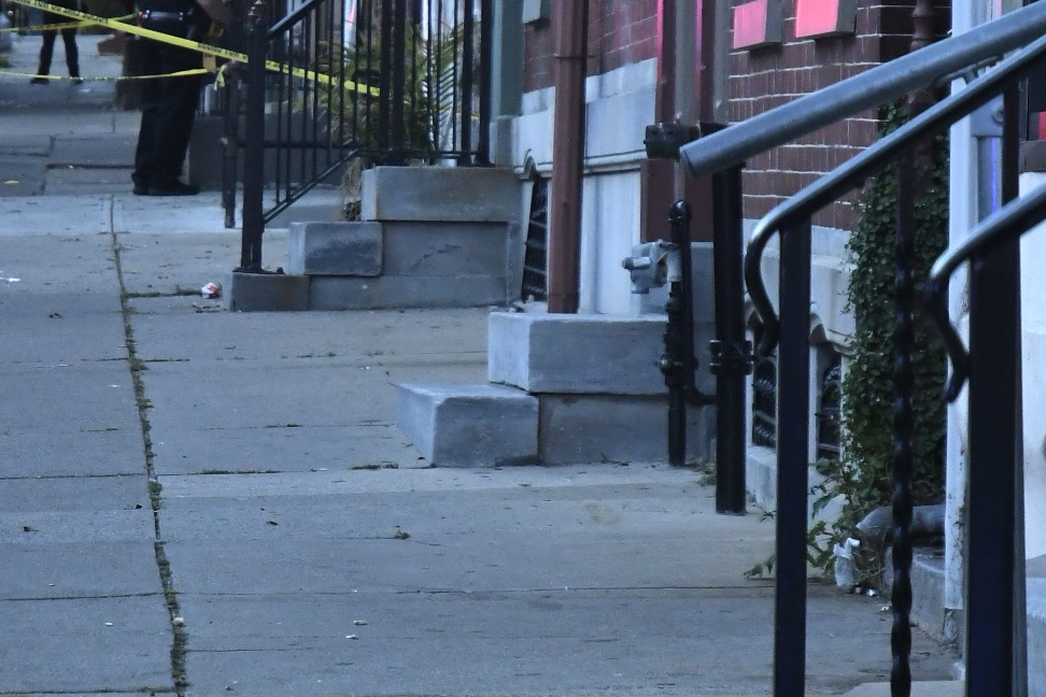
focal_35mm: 307
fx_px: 8919
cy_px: 72
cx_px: 179
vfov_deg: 4.5
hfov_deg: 6.7
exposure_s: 1/640
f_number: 4.5
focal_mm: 70
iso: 1800
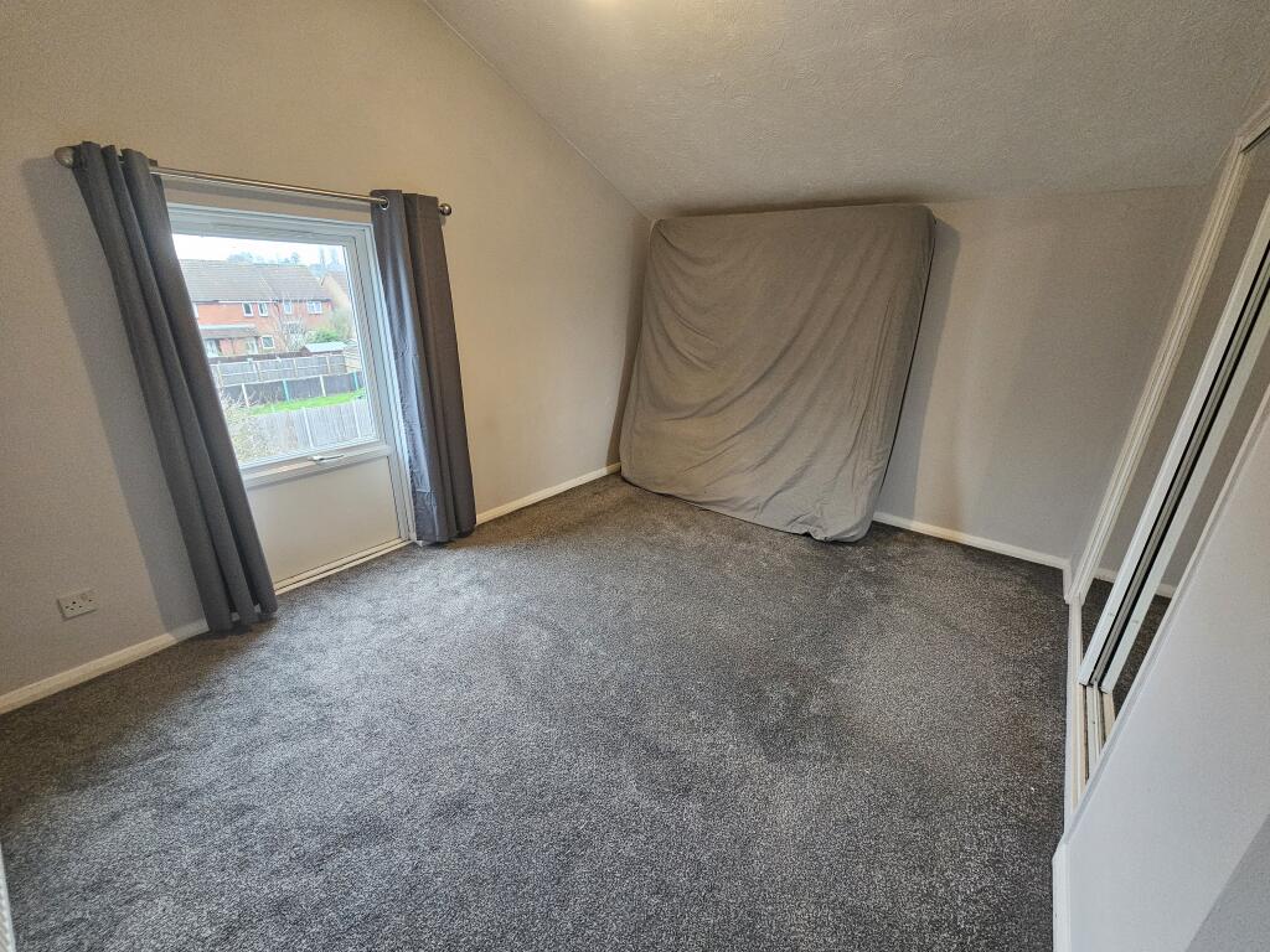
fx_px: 477
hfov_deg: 106.2
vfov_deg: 89.9
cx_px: 635
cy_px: 476
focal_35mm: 13
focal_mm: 2.2
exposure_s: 1/33
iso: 640
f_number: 2.2
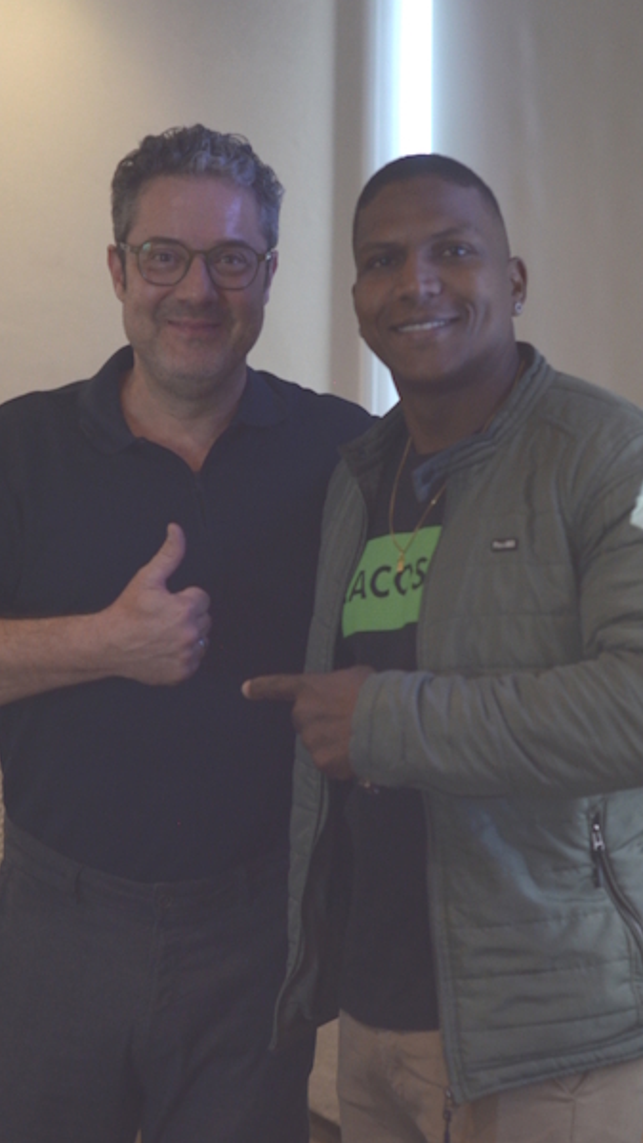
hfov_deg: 15.3
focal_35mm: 79
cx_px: 321
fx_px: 2394
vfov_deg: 26.8
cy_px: 571
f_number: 2.8
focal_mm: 50
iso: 1250
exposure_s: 1/100
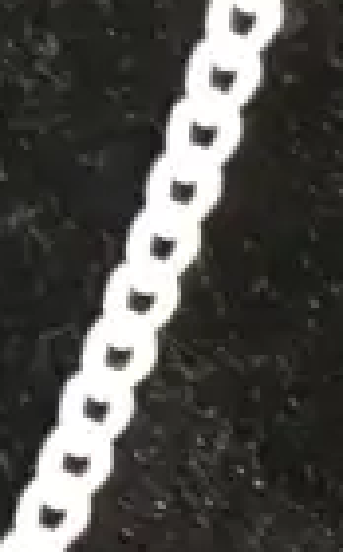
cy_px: -623
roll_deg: +0.4
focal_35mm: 225
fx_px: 3379
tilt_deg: -33.7
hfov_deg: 5.5
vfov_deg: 8.7
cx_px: -670
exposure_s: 1/4
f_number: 2.2
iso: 80
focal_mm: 4.15
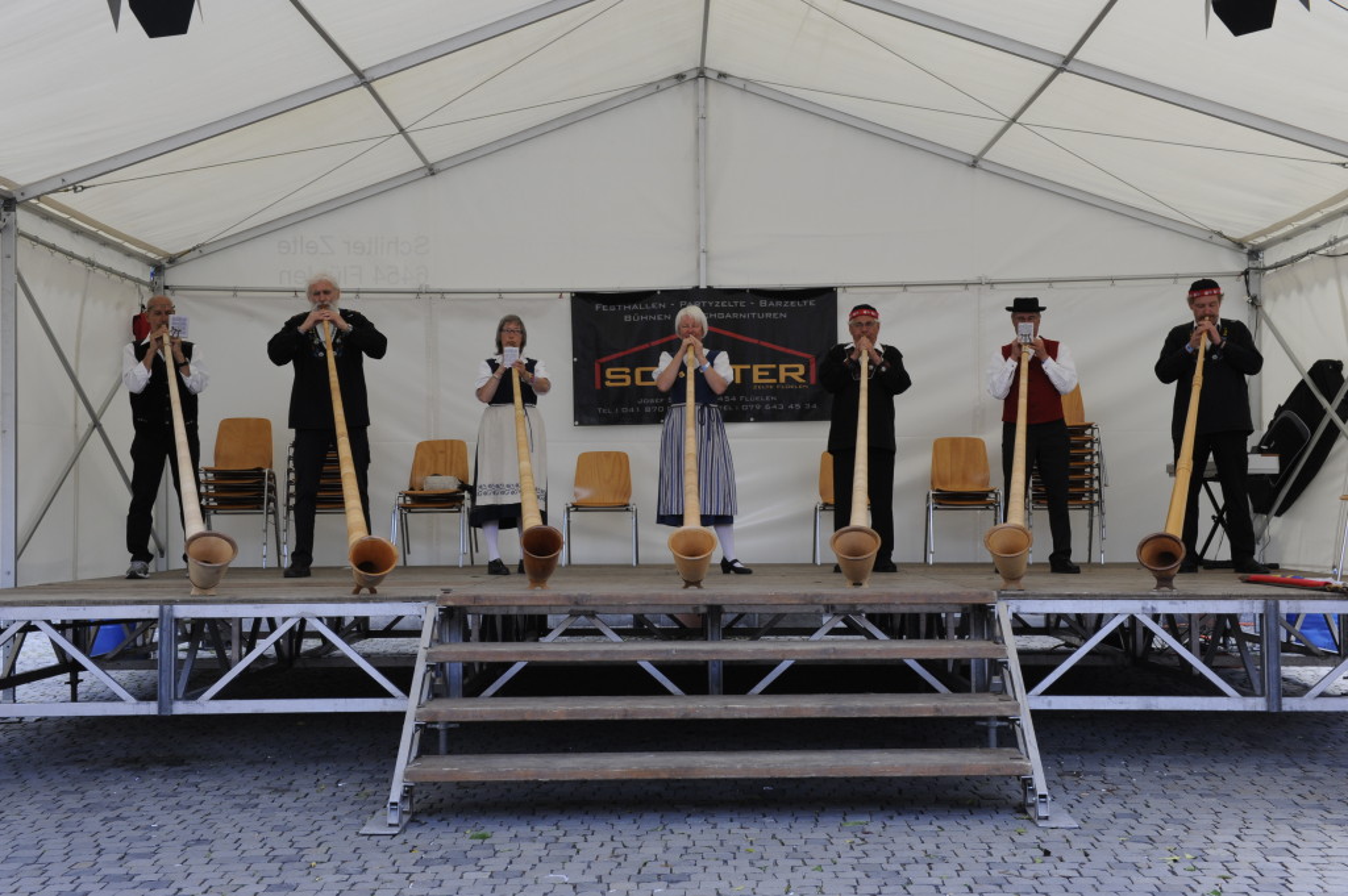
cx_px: 674
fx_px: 1871
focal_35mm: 50
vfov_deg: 26.9
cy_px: 448
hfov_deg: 39.6
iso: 1000
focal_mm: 50
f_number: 16
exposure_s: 1/50
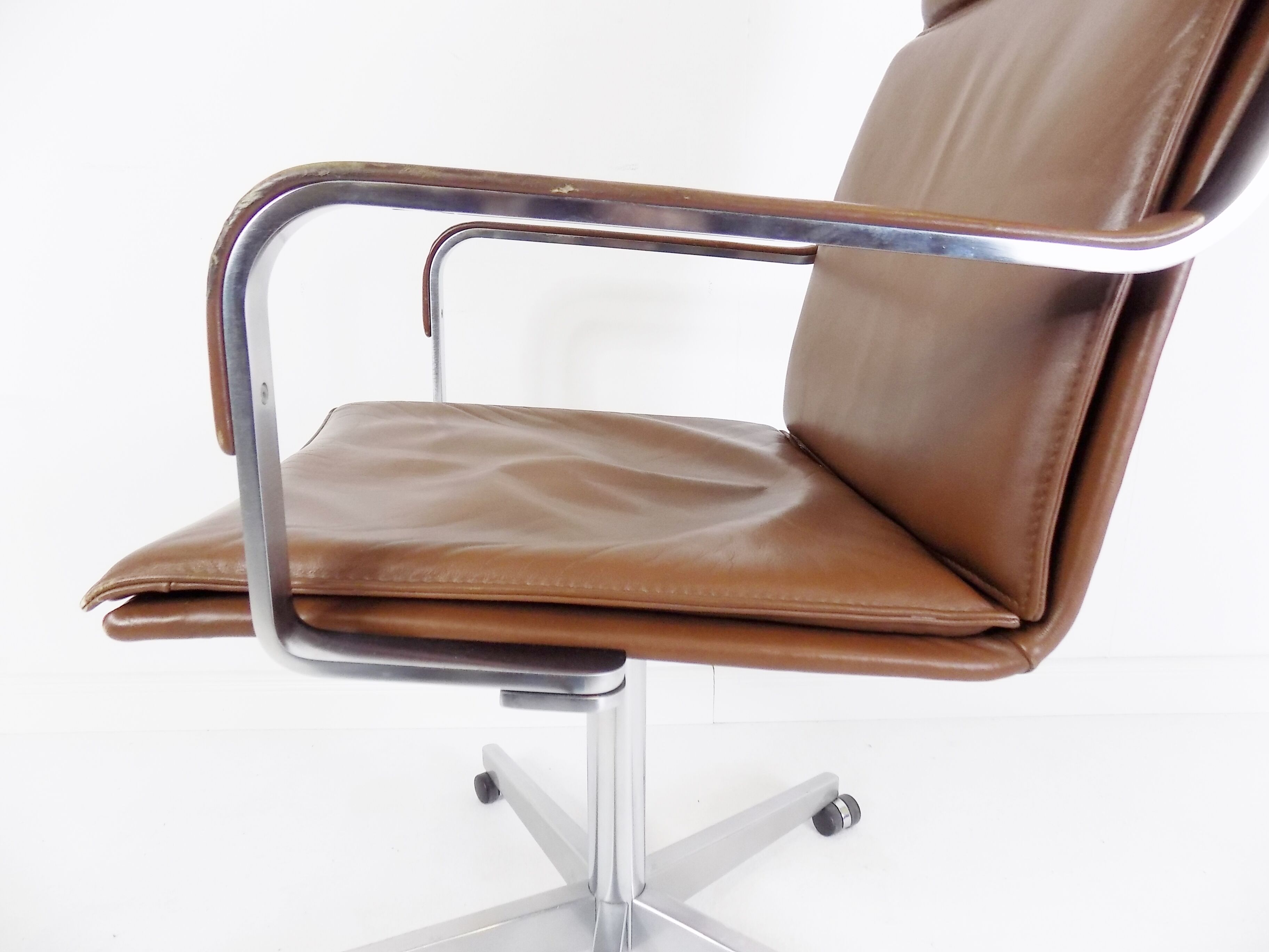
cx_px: 634
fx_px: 843
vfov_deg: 58.9
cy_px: 476
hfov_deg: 73.9
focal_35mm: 23
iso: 180
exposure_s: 1/30
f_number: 3.1
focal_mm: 4
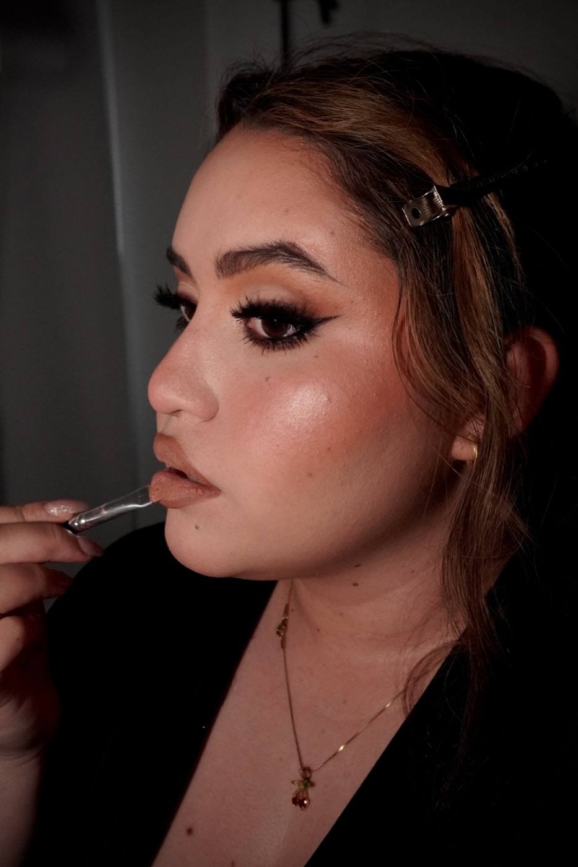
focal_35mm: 34
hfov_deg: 38.4
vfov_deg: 55.1
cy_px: 434
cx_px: 289
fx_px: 831
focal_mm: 23
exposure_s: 1/100
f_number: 6.3
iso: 4000
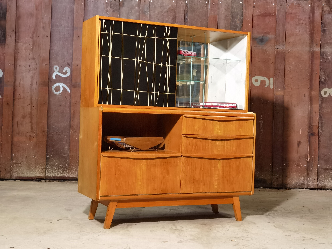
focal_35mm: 56
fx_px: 537
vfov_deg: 26.1
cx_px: 166
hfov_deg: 34.3
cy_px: 124
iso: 500
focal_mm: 6.71
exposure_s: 1/33.3
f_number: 1.9
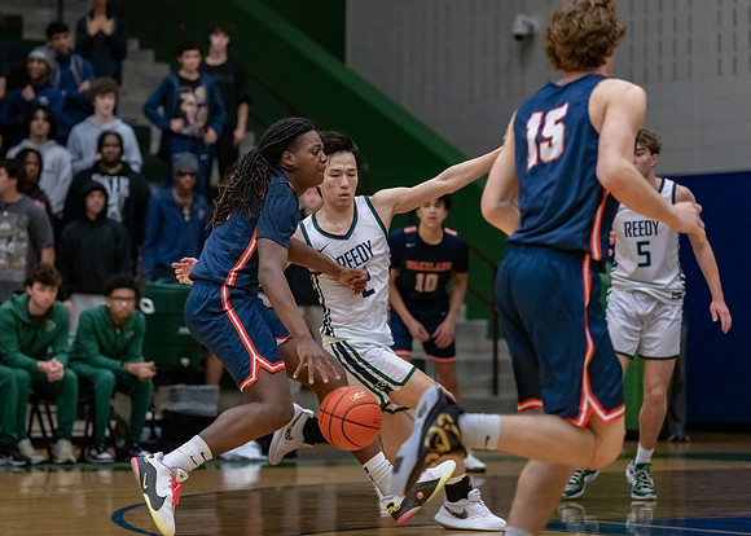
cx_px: 296
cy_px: 234
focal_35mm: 151
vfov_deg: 9.5
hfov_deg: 13.3
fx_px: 3222
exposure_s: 1/1000
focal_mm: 124
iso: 3200
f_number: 2.8
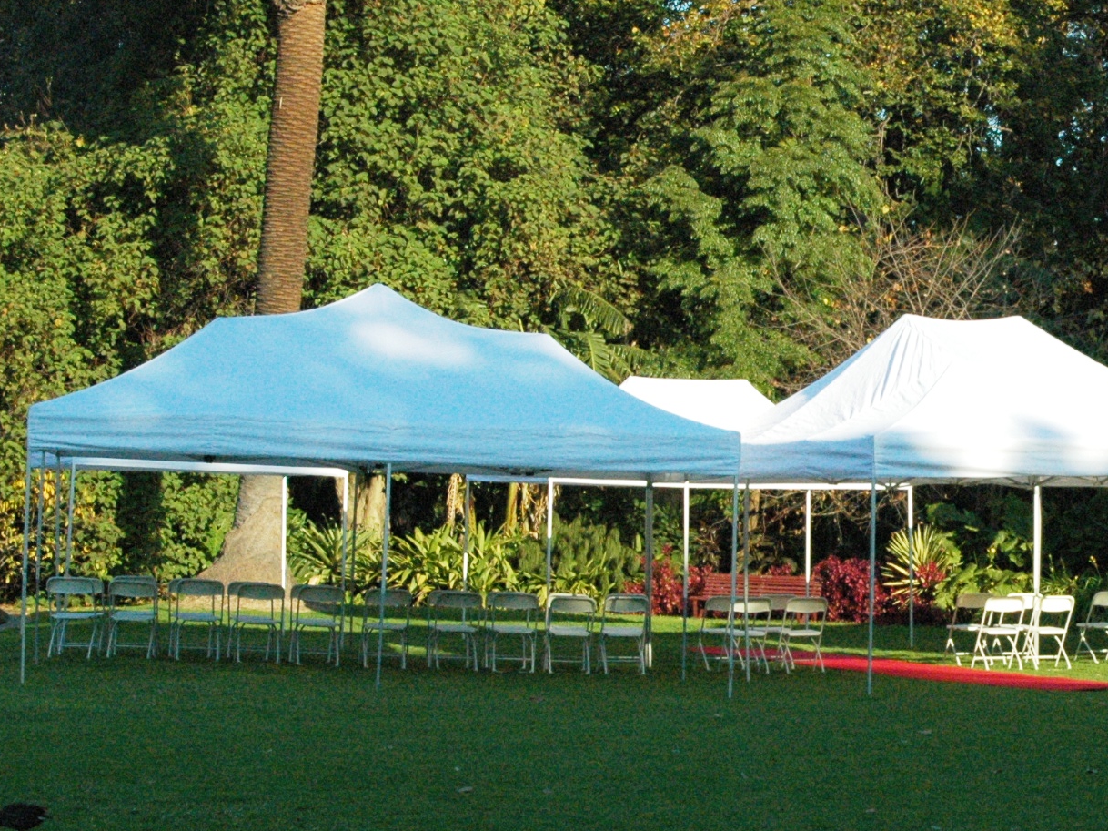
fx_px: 3392
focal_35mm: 106
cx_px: 962
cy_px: 452
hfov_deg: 18.3
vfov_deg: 14.0
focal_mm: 40
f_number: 13
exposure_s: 1/800
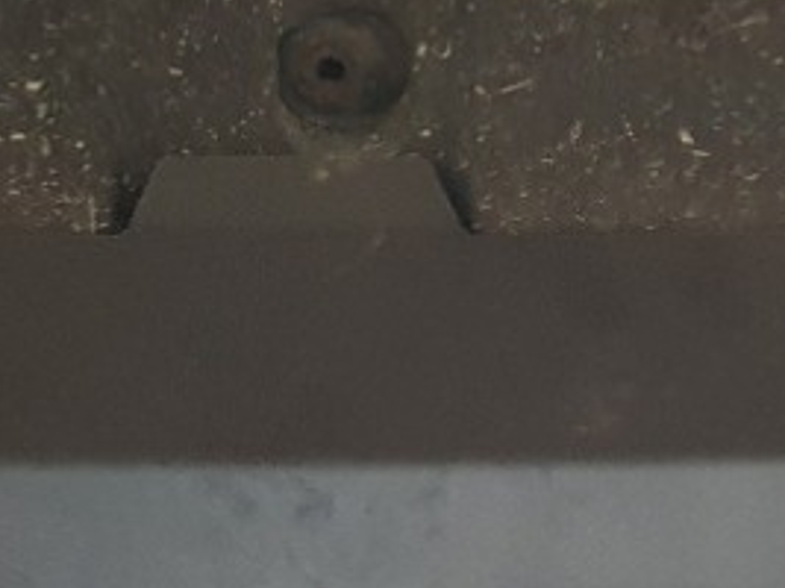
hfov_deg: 16.7
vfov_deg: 12.1
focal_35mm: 117
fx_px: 2652
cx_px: 588
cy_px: 876
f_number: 1.5
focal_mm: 4.32
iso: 500
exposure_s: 1/50
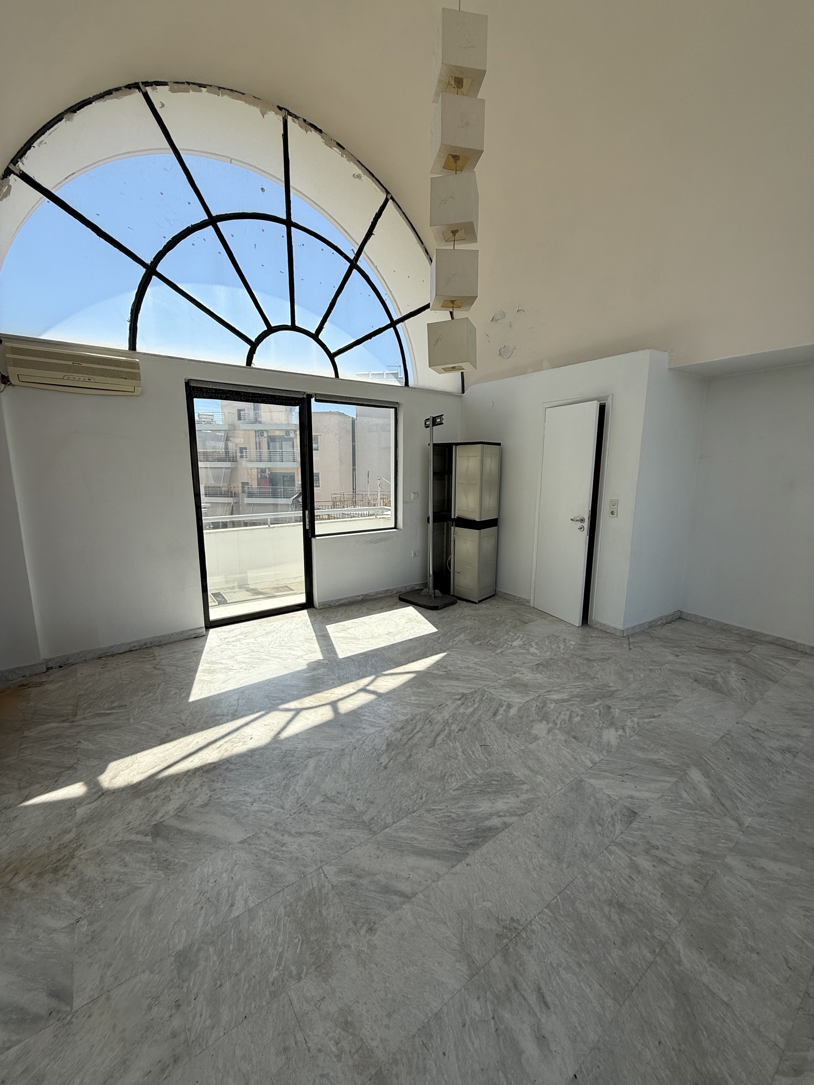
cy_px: 542
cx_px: 407
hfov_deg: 85.7
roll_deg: +0.1
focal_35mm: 14
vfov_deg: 102.1
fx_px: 439
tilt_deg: -8.3
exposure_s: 1/1961
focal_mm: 2.22
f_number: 2.2
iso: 50
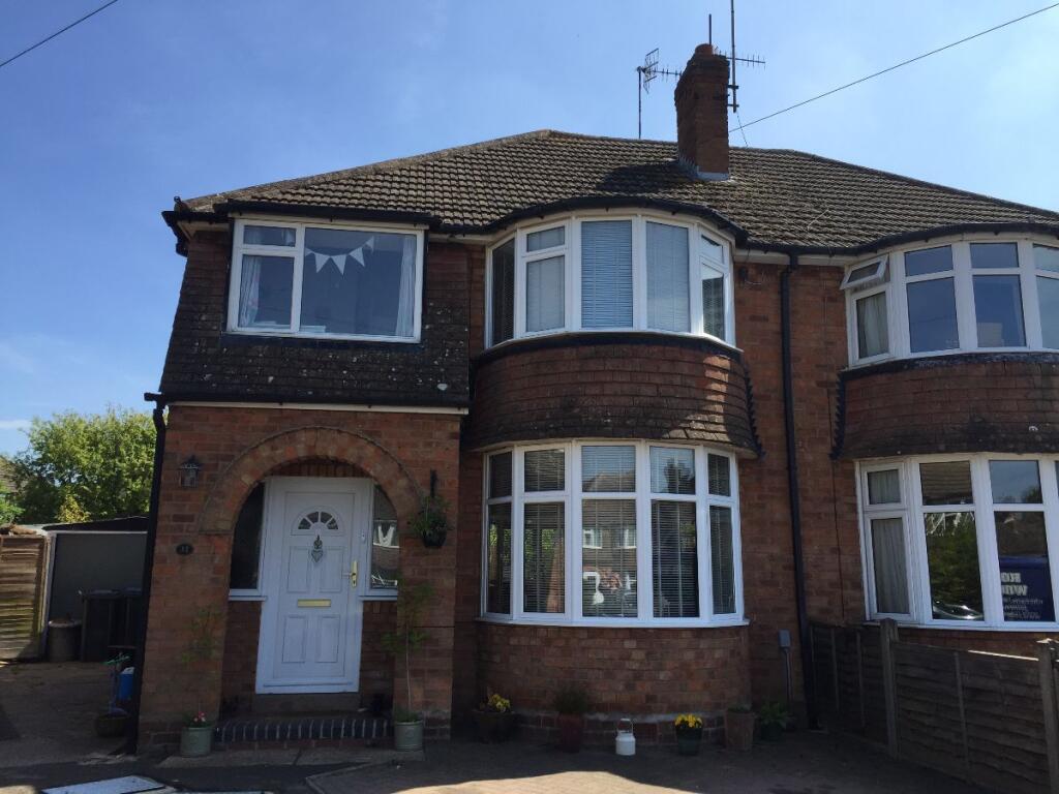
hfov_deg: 61.7
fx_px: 887
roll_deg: -2.2
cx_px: 530
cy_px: 397
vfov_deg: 48.2
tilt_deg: +10.6
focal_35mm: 29
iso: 32
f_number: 2.2
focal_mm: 4.15
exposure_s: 1/1276
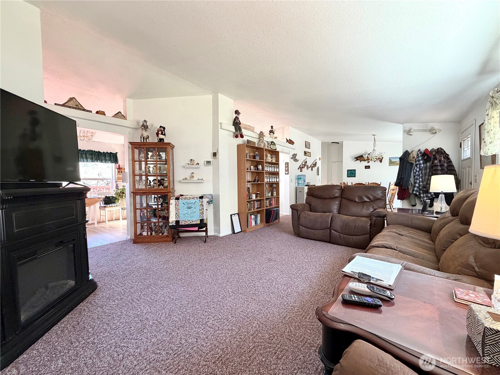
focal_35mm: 14
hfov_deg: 102.1
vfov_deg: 85.7
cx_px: 250
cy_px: 188
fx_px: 202
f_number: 2.2
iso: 320
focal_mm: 2.22
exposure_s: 1/120
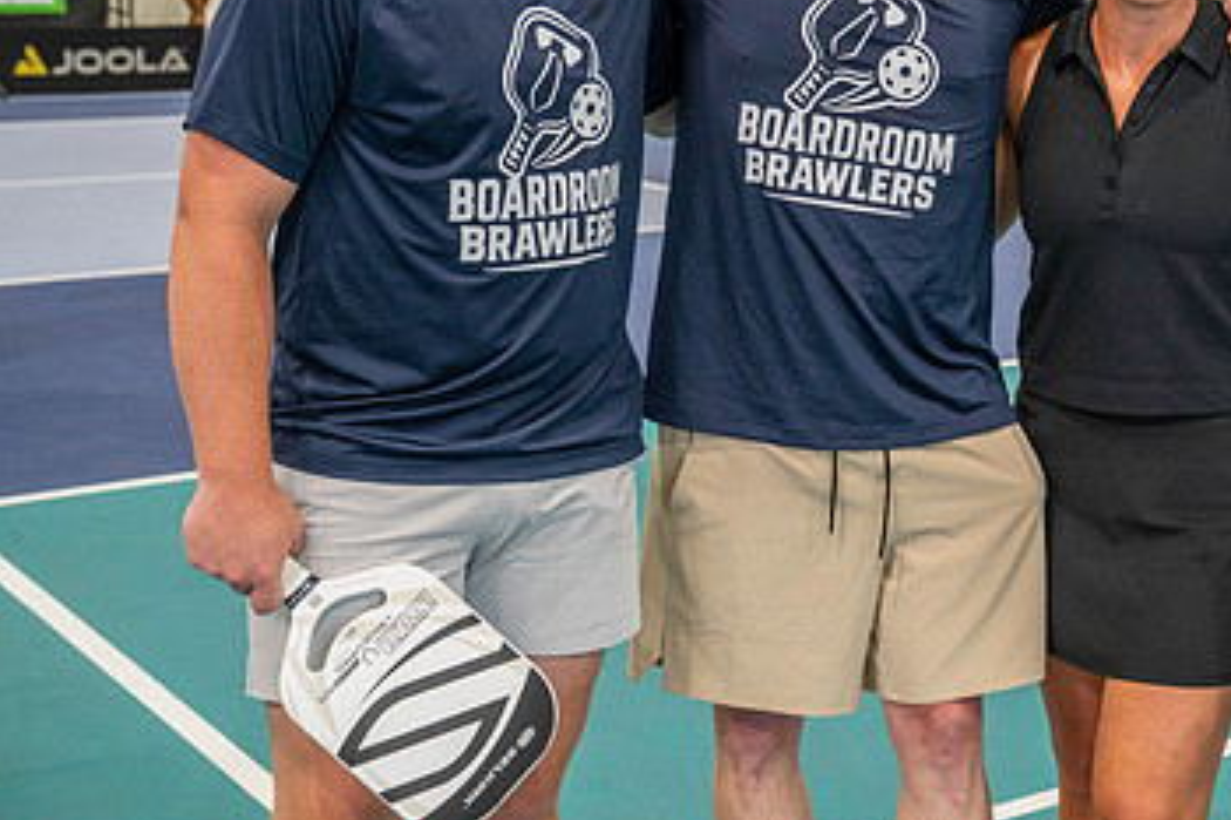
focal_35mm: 68
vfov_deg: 19.8
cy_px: 174
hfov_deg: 28.9
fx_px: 2324
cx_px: 1016
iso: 2000
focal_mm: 41
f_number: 4.5
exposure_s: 1/200
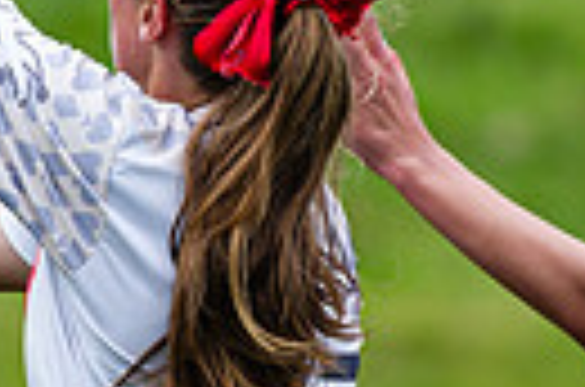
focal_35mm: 2234
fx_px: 36214
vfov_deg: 0.6
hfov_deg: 0.9
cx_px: 331
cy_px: 201
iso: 400
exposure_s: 1/1250
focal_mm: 400
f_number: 4
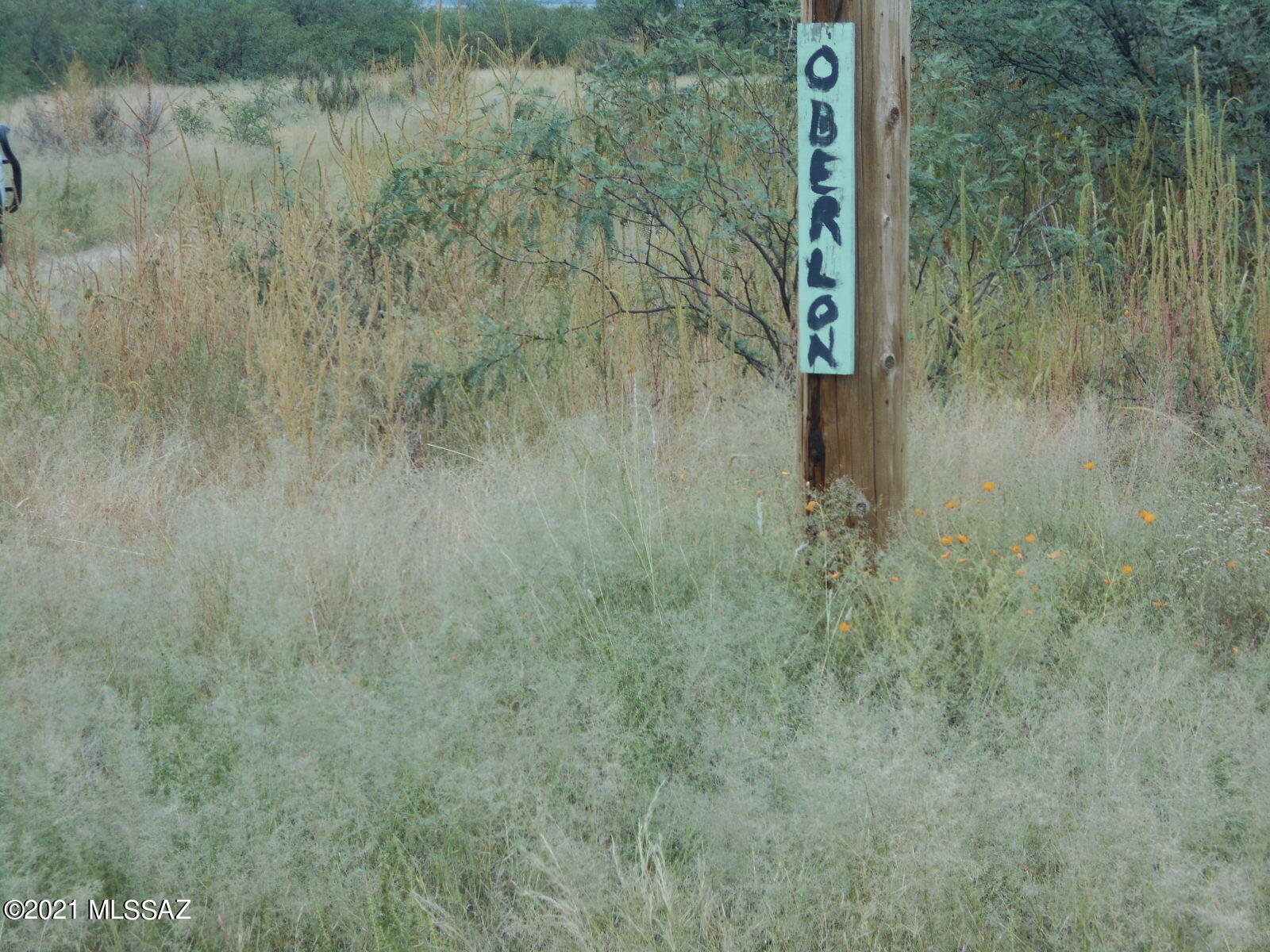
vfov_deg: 13.2
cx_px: 635
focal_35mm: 112
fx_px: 4109
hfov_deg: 17.6
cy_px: 476
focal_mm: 20.1
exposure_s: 1/80
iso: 80
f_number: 6
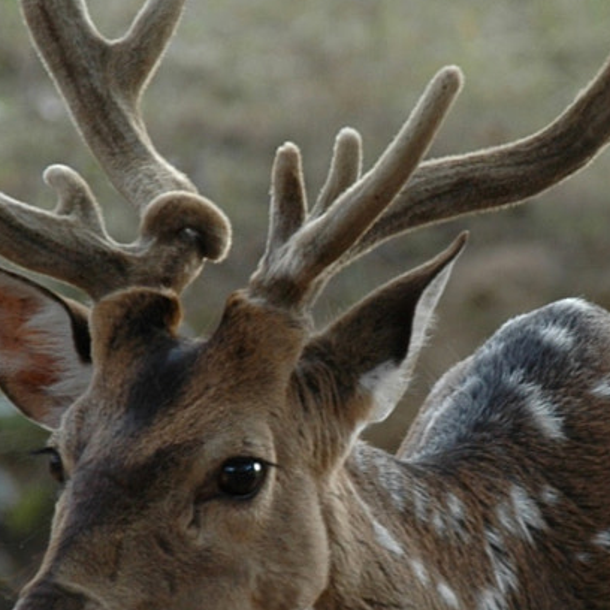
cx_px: 449
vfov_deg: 1.8
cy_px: 456
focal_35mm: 991
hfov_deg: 1.8
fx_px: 19760
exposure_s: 1/30
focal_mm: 155
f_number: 6
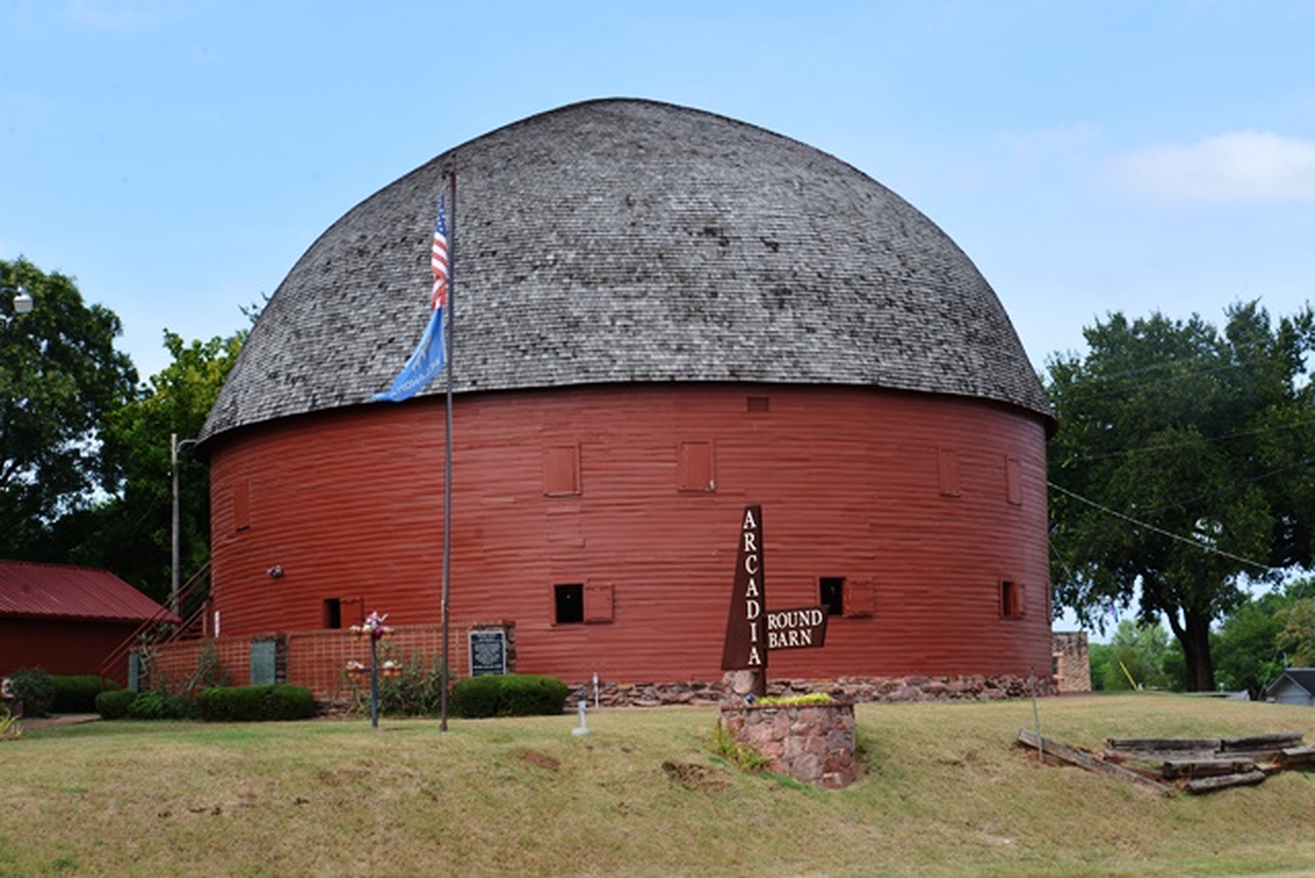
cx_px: 658
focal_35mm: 55
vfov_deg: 24.6
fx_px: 2009
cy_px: 439
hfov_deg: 36.2
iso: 200
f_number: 8
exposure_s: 1/250
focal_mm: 55
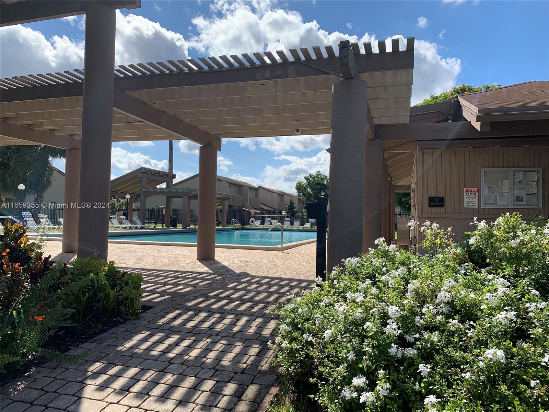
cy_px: 206
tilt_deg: +0.2
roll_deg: -1.0
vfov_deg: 53.1
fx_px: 412
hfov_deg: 67.3
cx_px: 274
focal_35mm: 26
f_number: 1.8
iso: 25
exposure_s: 1/2994
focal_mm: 4.25
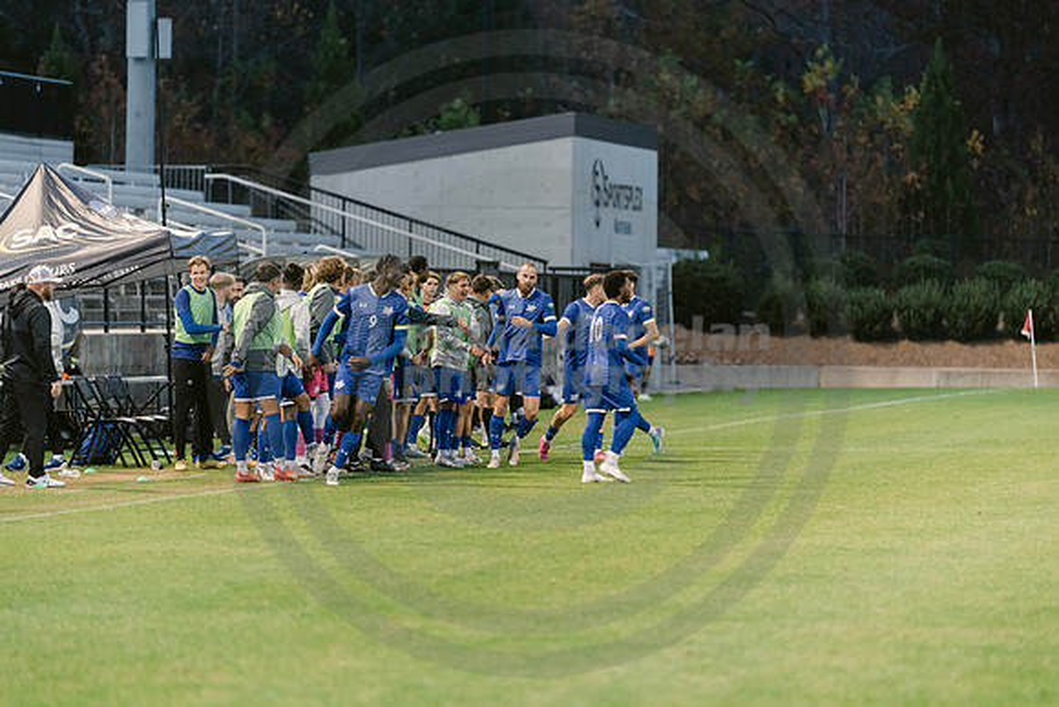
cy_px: 354
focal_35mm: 200
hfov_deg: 10.3
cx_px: 530
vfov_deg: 6.9
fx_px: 5884
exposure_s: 1/250
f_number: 2.8
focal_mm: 200
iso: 1600
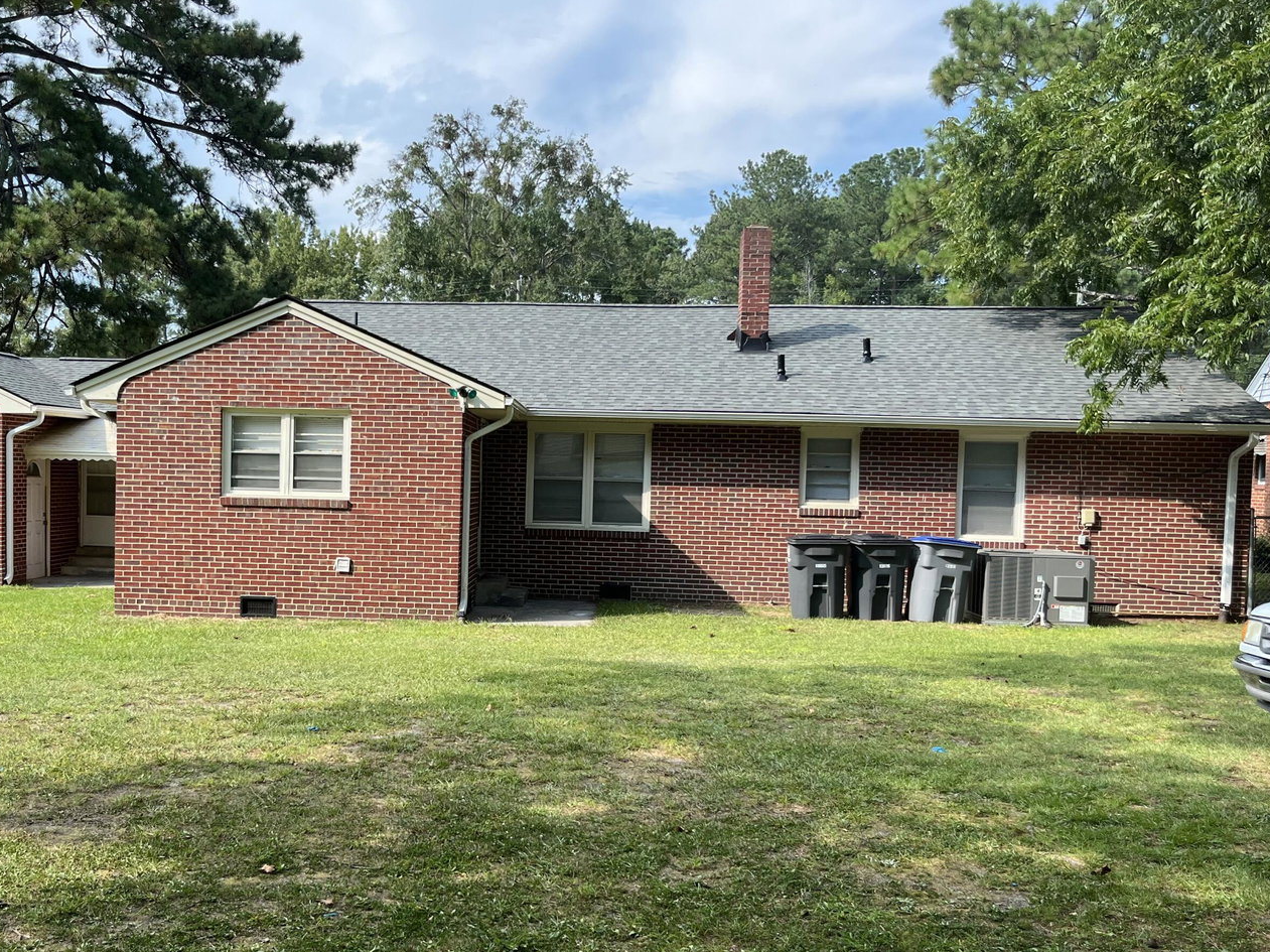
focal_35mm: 33
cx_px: 471
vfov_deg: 42.8
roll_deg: -0.6
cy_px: 539
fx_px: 1210
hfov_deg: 54.7
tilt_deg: +0.6
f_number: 1.6
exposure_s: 1/975
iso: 50
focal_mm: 5.1
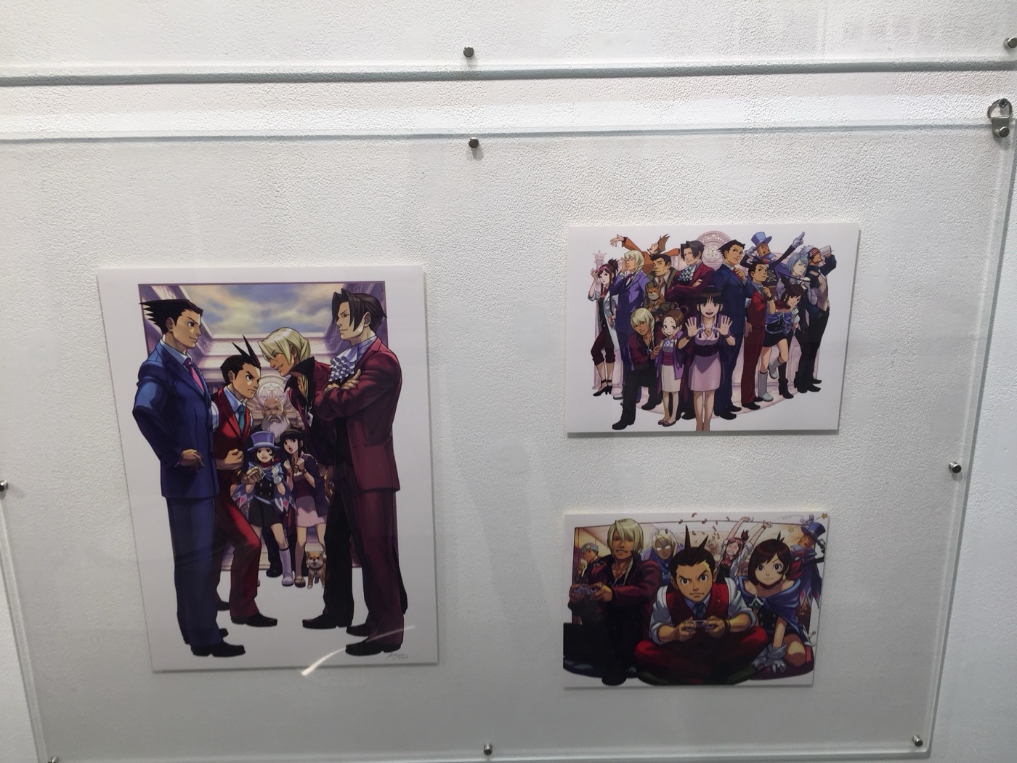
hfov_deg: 61.7
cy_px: 382
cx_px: 508
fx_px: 852
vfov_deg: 48.2
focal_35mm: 29
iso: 32
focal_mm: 4.15
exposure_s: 1/123
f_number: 2.2
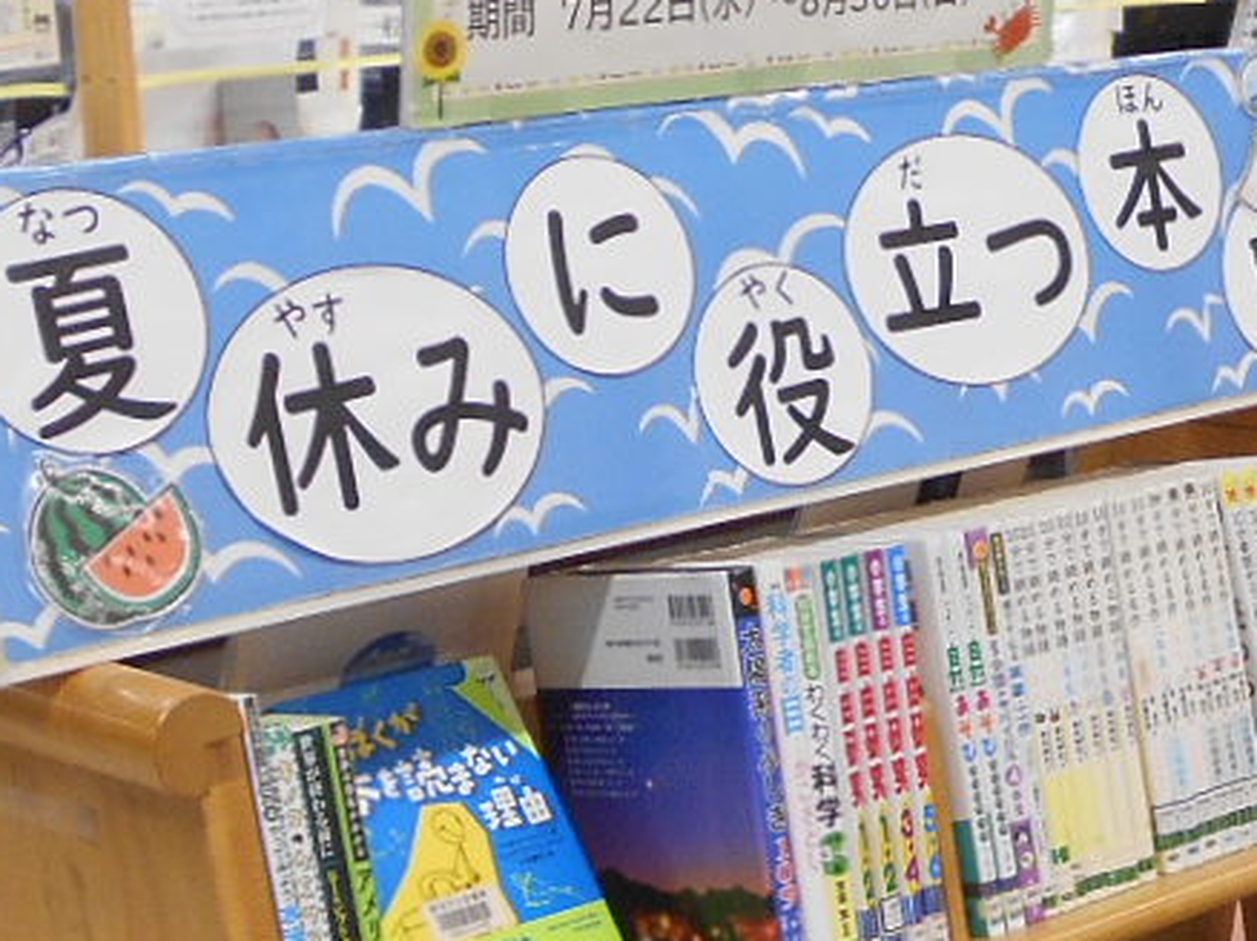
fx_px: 3448
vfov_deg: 15.3
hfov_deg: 19.9
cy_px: 947
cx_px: 1340
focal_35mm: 95
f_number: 3.2
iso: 140
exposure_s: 1/30
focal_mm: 4.6
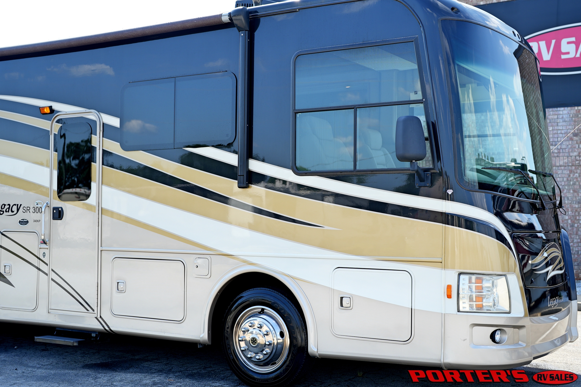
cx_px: 290
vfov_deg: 27.0
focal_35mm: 50
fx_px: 807
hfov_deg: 39.6
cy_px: 194
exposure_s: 1/500
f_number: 3.2
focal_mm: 50
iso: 100
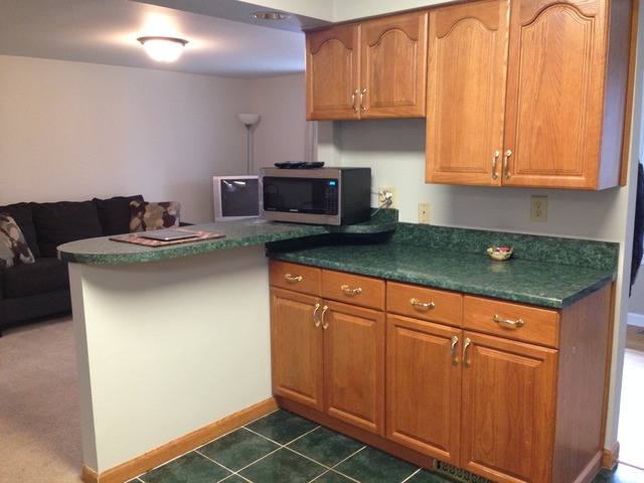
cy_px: 242
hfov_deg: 55.4
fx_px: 614
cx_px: 322
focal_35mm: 33
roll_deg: -0.1
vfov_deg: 42.9
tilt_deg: -10.4
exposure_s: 1/20
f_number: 2.4
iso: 160
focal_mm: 4.12
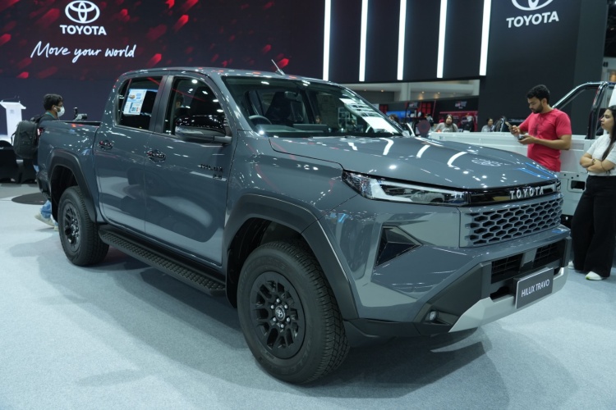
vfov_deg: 43.6
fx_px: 513
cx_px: 308
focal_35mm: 30
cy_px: 205
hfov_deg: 61.9
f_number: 4
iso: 1000
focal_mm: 30
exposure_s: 1/160
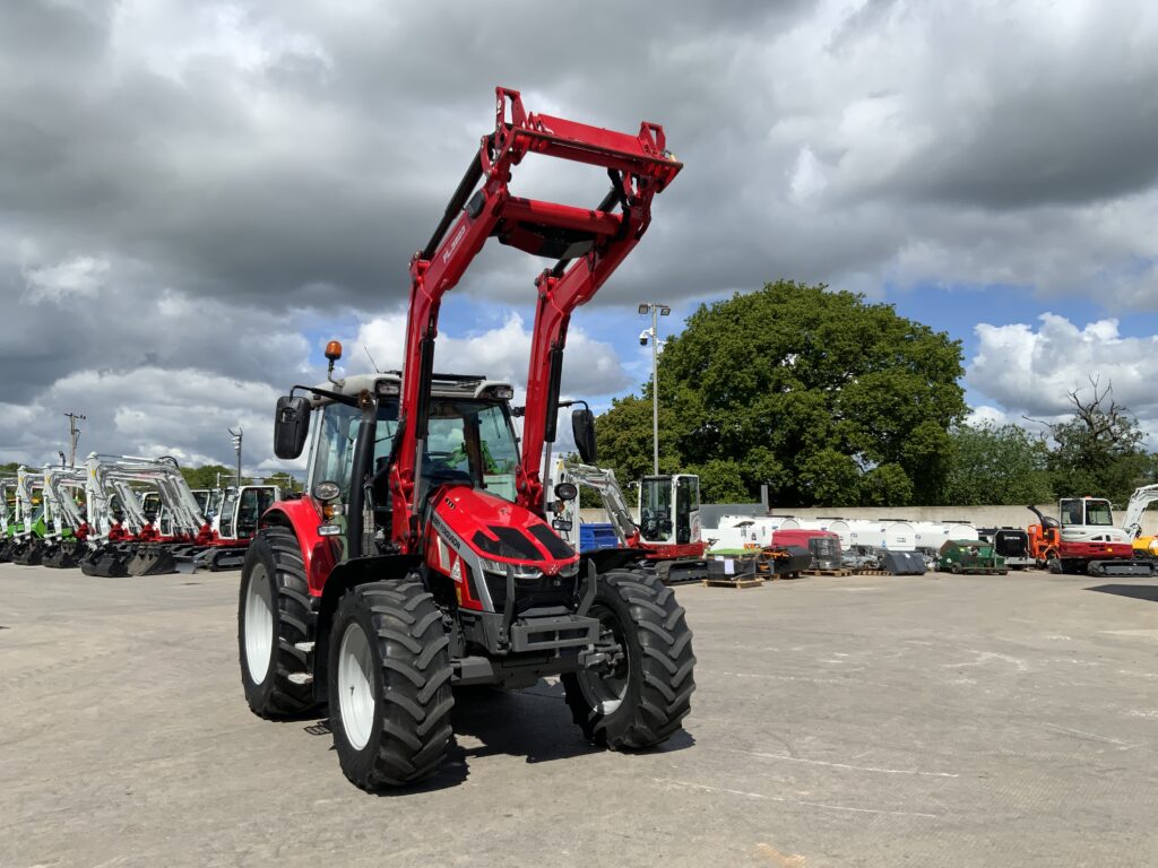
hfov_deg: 61.7
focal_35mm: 29
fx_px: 970
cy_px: 434
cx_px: 579
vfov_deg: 48.2
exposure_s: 1/2959
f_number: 1.8
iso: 20
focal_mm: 3
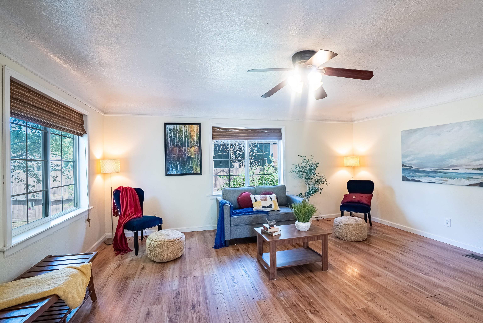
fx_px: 215
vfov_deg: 73.8
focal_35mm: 16
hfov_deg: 96.7
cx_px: 242
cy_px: 162
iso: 400
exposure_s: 1/250
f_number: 8
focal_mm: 16
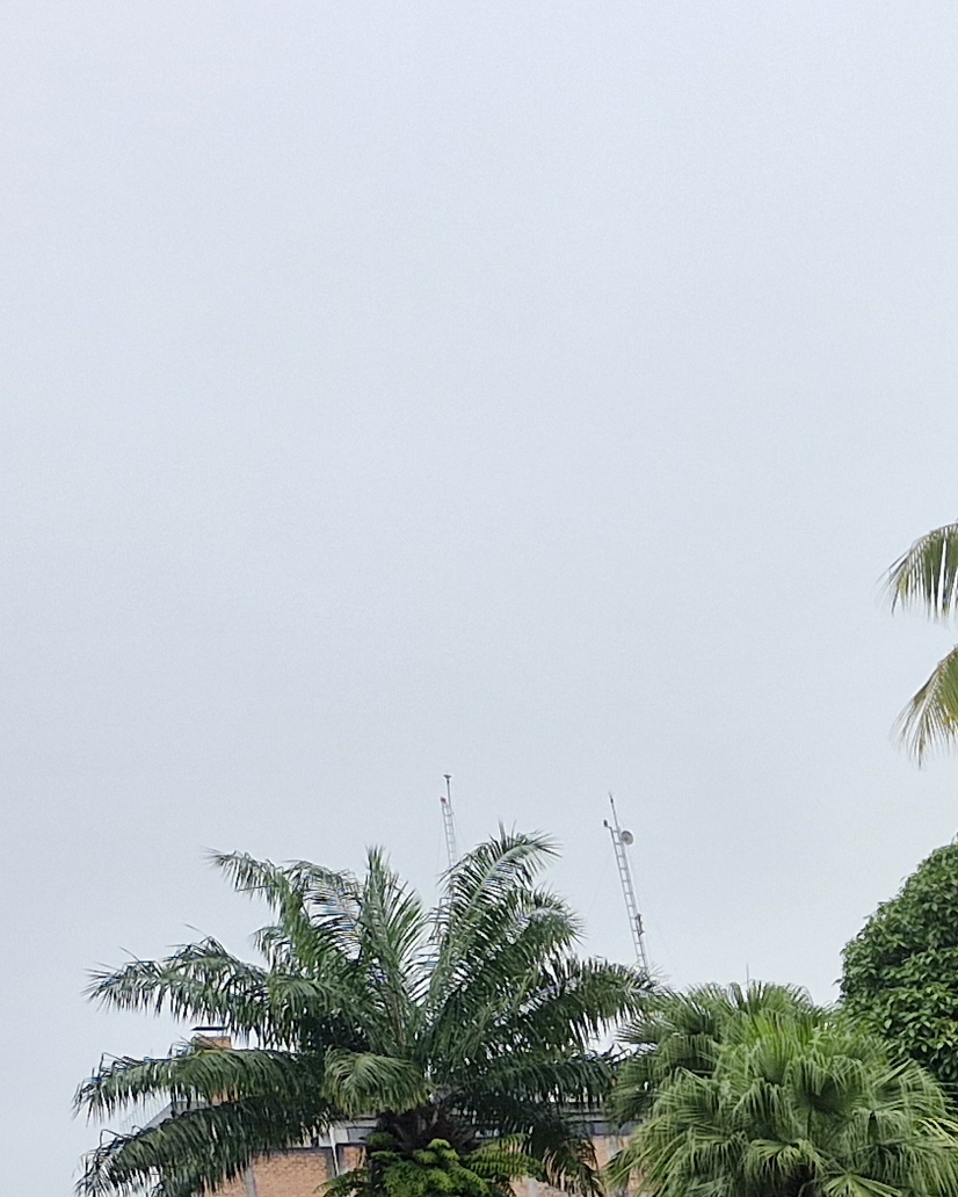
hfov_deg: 13.7
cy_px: 1695
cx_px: 2153
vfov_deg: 19.6
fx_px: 3082
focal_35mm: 87
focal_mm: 5.54
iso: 50
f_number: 1.8
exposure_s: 1/252
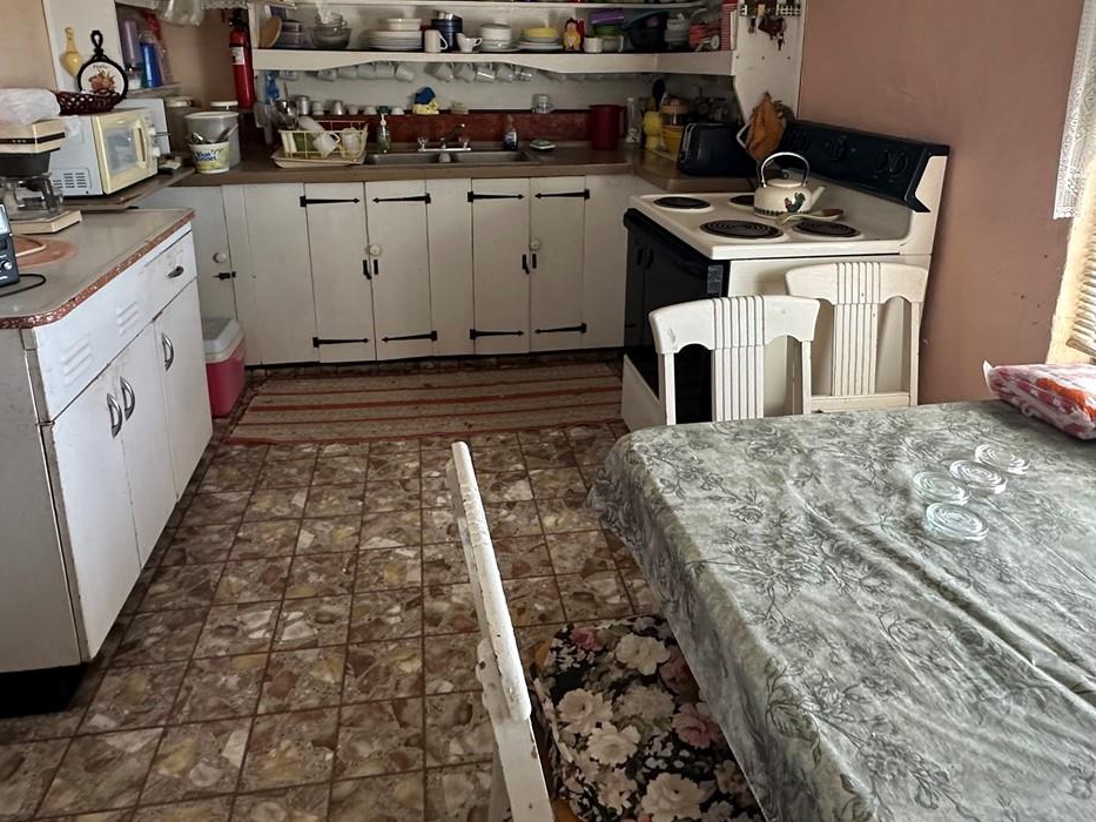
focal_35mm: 24
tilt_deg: -15.0
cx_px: 539
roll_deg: +0.3
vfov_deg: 55.3
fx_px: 760
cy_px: 254
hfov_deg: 71.6
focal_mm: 2.22
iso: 250
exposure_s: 1/99
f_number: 2.2
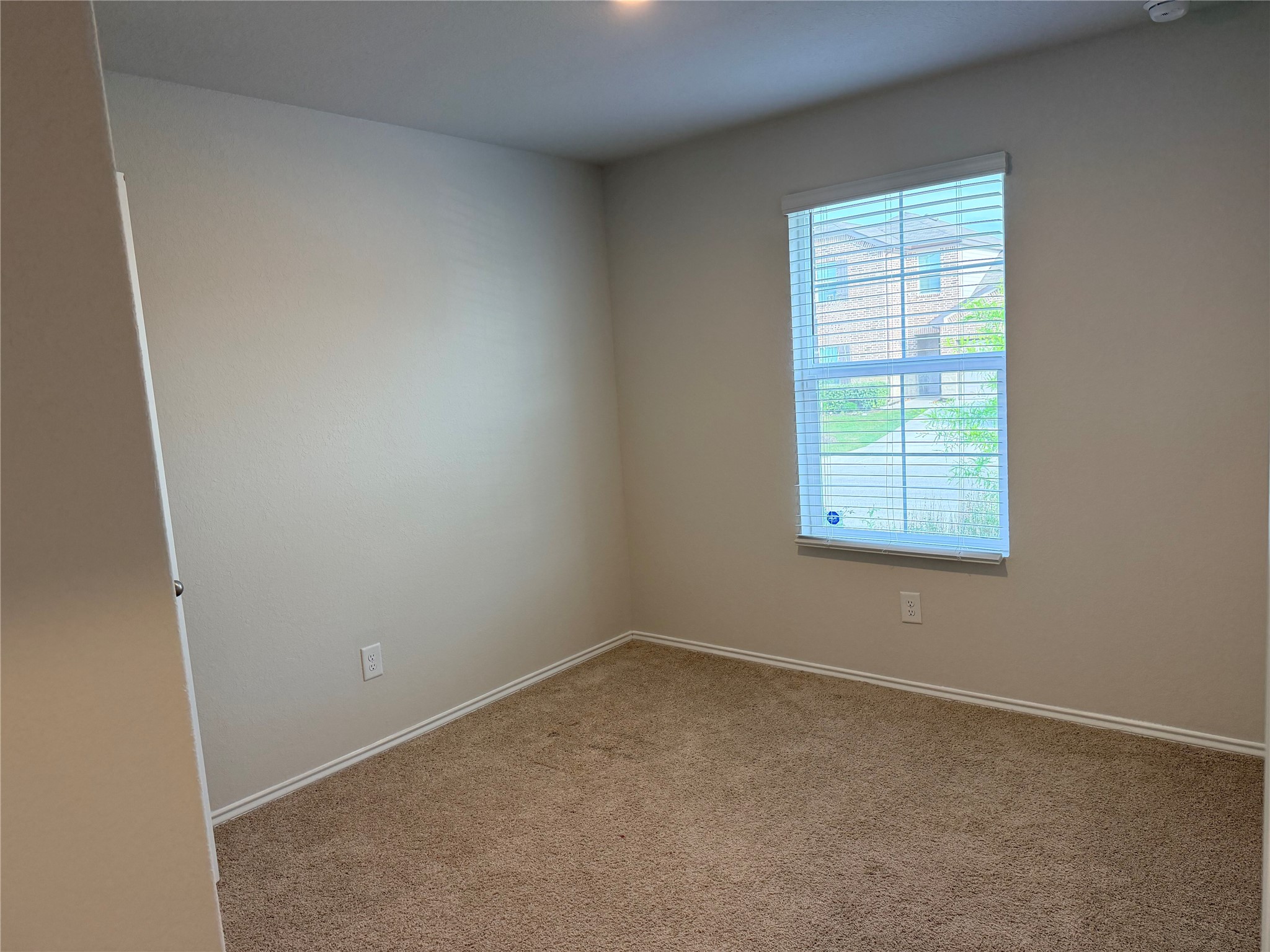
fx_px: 881
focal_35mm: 24
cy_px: 476
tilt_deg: -7.1
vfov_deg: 56.8
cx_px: 635
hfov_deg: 71.6
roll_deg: +4.0
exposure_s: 1/189
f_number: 1.78
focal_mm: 6.76
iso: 200
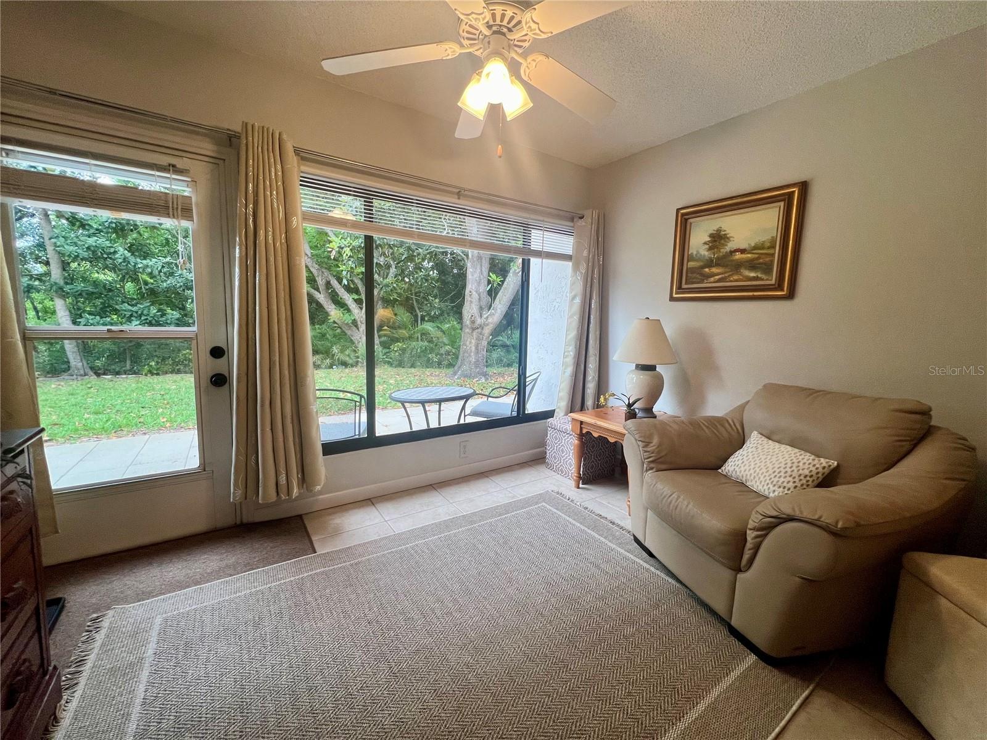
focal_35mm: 13
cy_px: 370
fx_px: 371
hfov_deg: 106.2
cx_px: 494
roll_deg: -1.9
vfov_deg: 89.9
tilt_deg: -7.2
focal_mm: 1.57
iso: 100
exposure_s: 1/120
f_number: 1.8
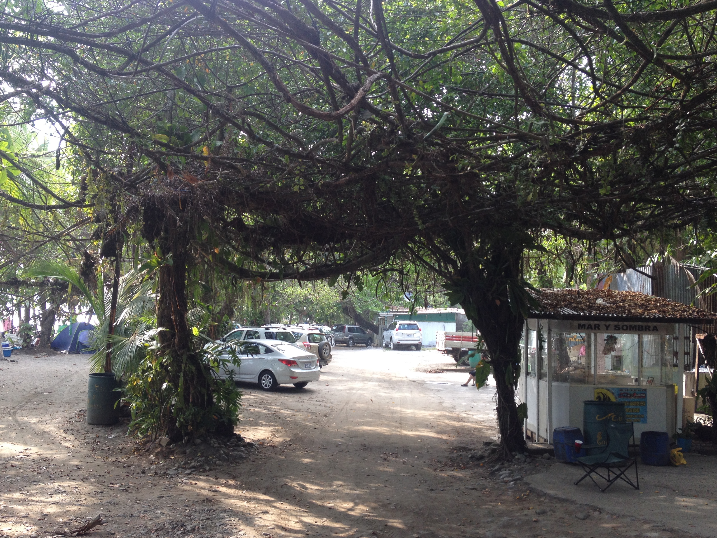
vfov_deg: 39.7
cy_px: 274
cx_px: 361
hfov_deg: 51.4
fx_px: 746
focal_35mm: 36
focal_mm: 4.28
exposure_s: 1/120
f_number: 2.4
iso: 50
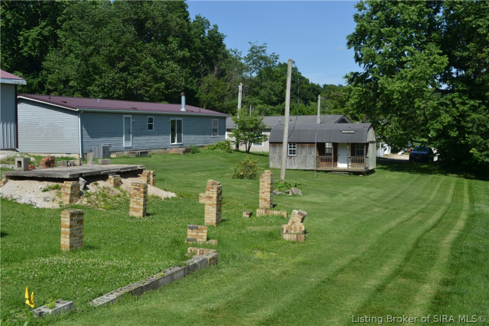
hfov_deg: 49.6
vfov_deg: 34.2
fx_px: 530
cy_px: 163
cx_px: 244
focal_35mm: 39
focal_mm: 26
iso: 100
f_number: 8
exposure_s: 1/250
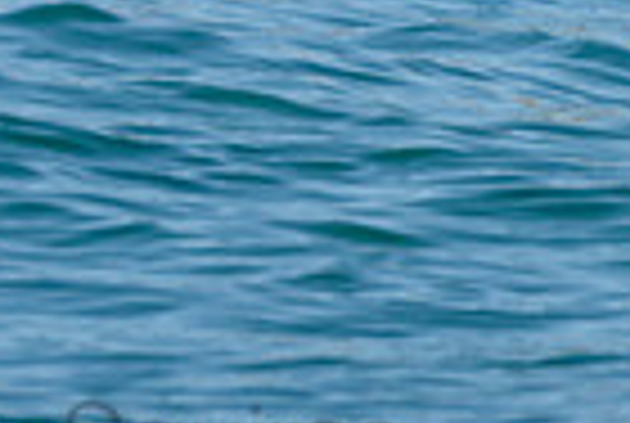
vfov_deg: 0.5
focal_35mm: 2528
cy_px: -499
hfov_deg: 0.8
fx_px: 44334
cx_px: 81
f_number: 5.6
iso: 560
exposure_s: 1/2000
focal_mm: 500
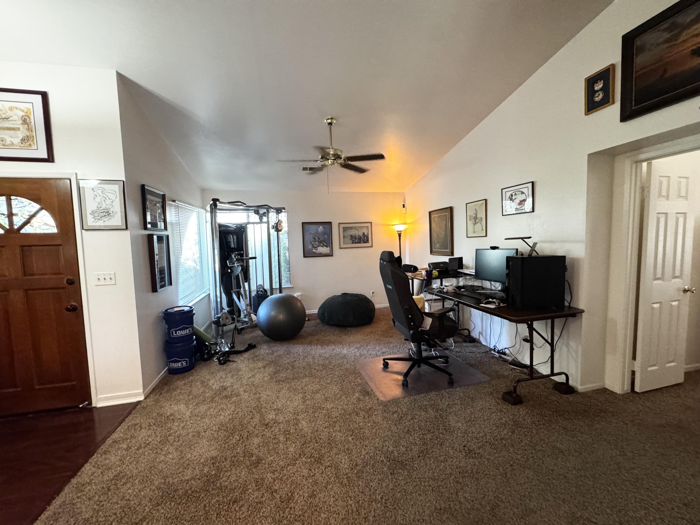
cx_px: 350
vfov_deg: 85.7
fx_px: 283
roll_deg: +2.2
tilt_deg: -4.6
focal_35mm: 14
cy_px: 262
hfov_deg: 102.1
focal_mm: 2.22
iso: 800
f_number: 2.2
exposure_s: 1/60
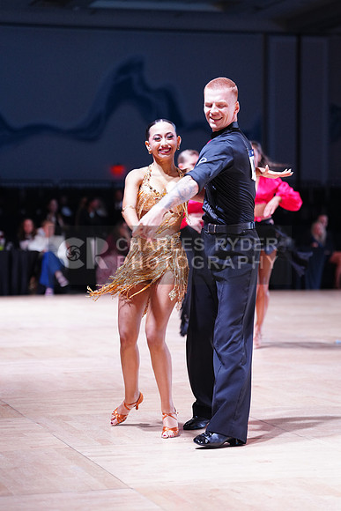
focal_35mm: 102
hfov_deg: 13.4
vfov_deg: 20.0
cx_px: 170
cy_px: 256
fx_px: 1448
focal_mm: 102
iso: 1600
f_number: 2.8
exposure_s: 1/400
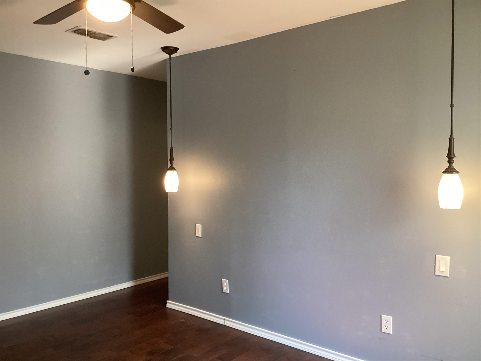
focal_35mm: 31
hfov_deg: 58.4
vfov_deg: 45.4
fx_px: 431
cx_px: 240
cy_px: 180
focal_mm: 3.3
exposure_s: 1/60
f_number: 2.4
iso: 320
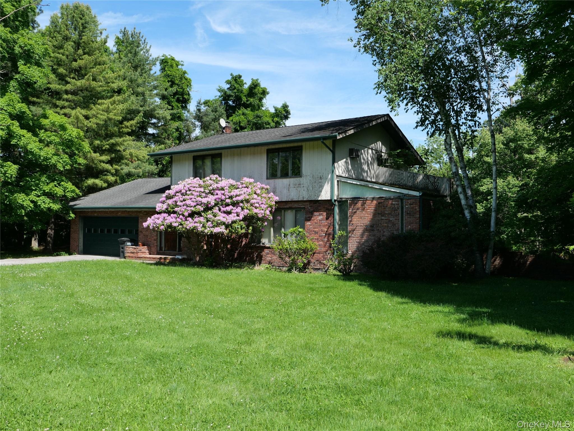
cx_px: 287
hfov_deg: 58.4
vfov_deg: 45.4
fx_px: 514
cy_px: 216
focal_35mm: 31
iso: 200
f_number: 5.6
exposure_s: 1/500
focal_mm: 13.8
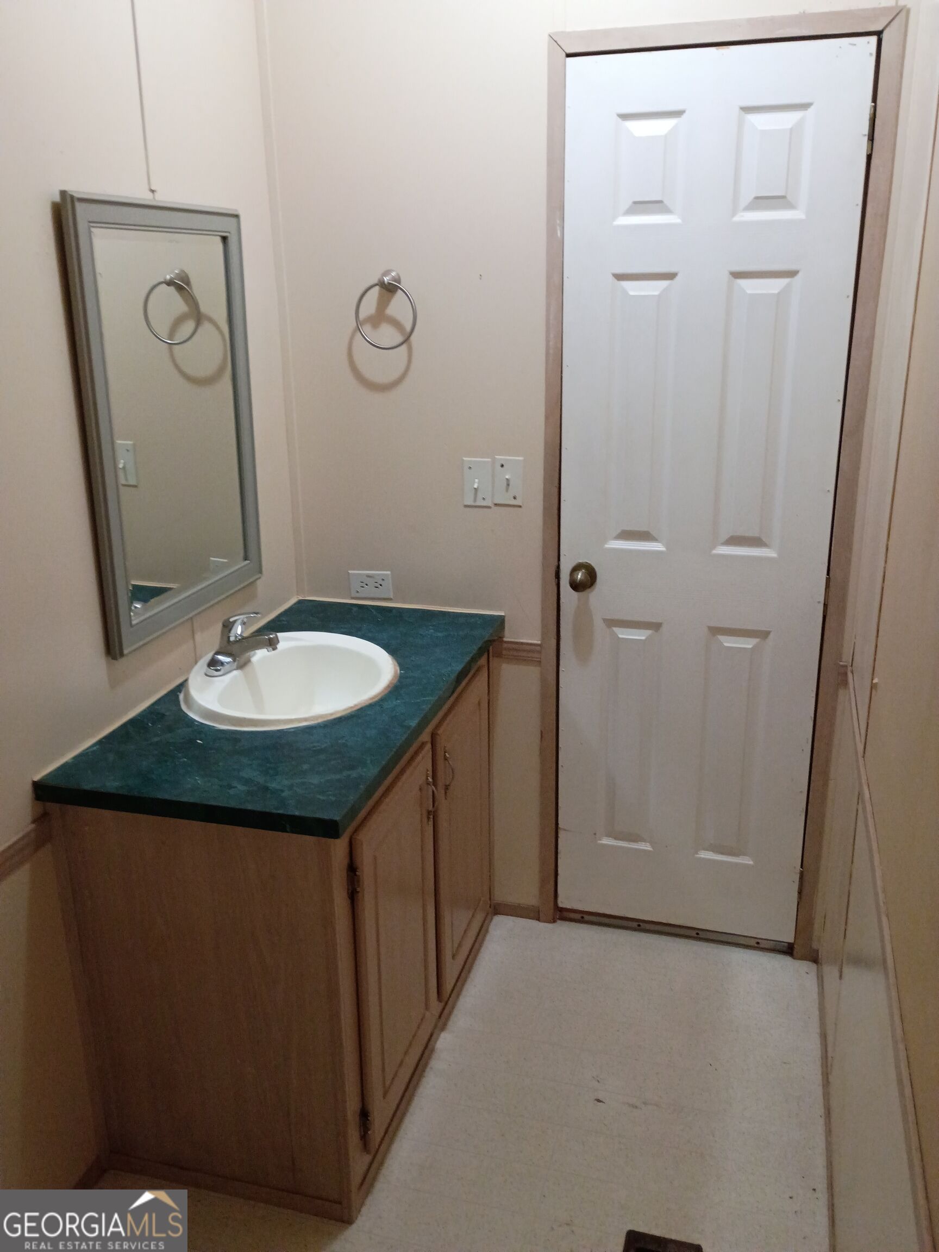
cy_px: 626
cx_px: 470
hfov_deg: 48.2
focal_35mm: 29
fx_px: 1049
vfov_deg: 61.7
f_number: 1.8
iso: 736
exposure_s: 1/30
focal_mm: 4.27
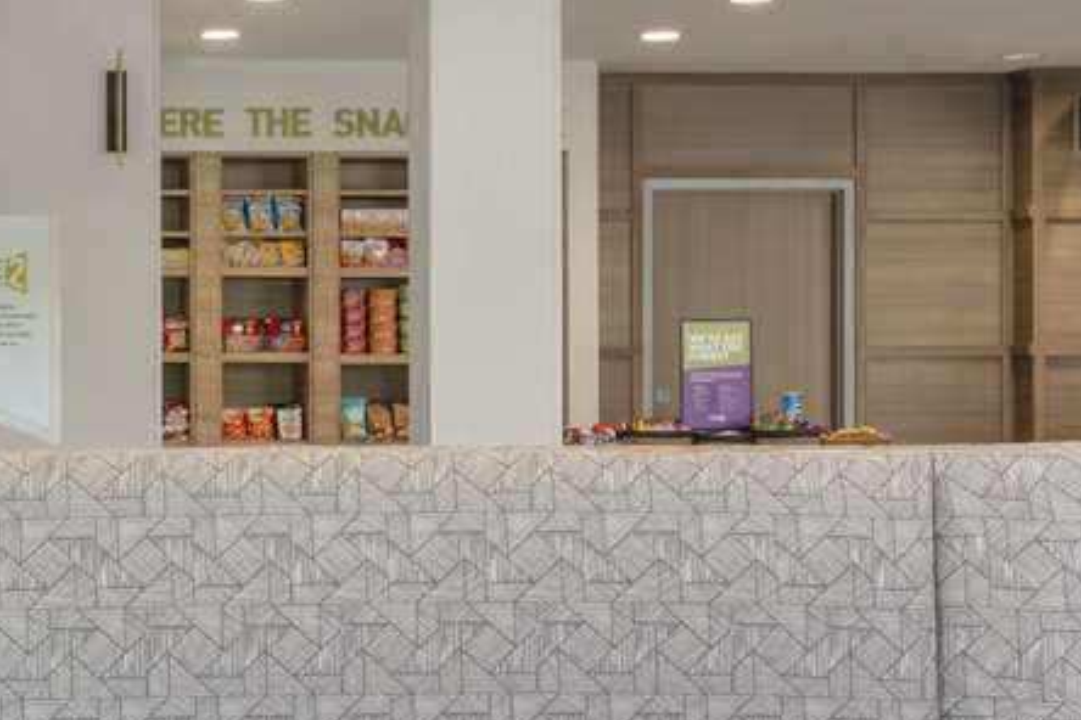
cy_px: 433
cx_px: -190
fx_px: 2942
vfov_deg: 14.0
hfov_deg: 19.7
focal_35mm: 98
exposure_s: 1/6
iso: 250
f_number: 11
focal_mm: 29
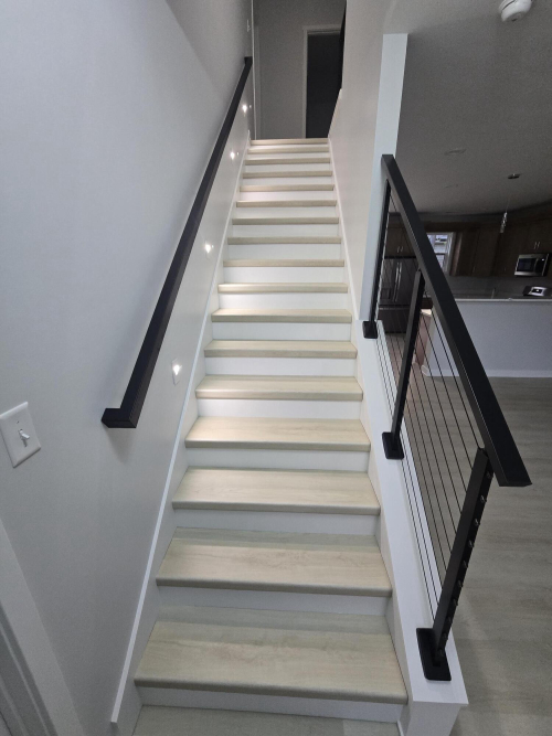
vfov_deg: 106.2
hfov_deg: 89.9
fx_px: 276
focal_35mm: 13
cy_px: 368
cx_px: 276
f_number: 2.2
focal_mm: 2.2
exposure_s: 1/60
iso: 320
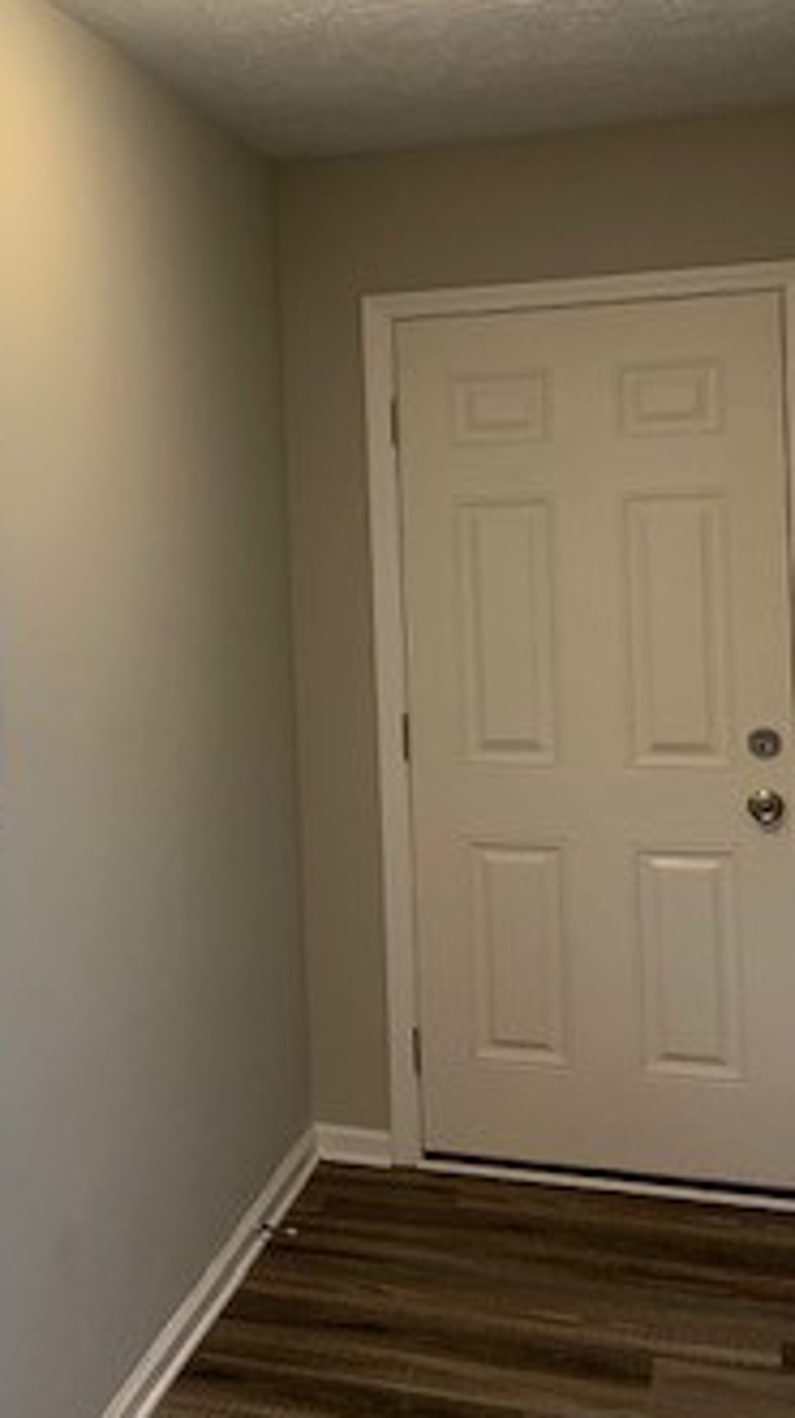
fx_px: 2066
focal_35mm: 55
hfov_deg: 18.8
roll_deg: +2.1
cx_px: -443
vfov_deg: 37.7
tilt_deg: +0.1
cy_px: 576
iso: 64
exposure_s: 1/60
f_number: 1.8
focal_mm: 4.25
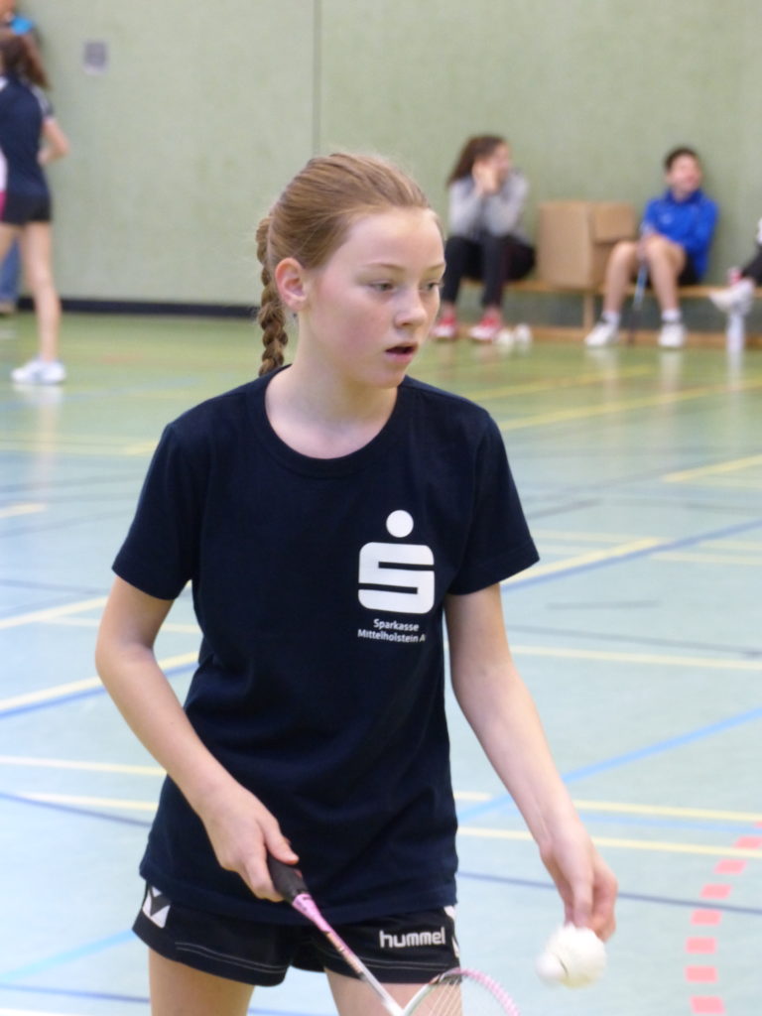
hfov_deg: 8.2
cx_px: 381
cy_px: 508
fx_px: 5312
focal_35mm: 181
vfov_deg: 10.9
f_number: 2.8
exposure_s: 1/40
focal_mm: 32.5
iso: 400
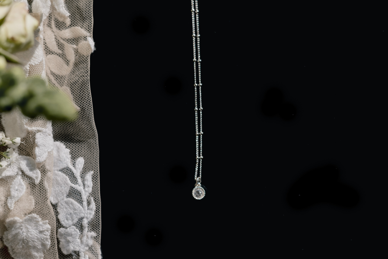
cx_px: 226
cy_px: 145
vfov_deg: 23.1
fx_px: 634
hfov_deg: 34.0
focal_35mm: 59
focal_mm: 50
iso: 100
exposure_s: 1/800
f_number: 4.5
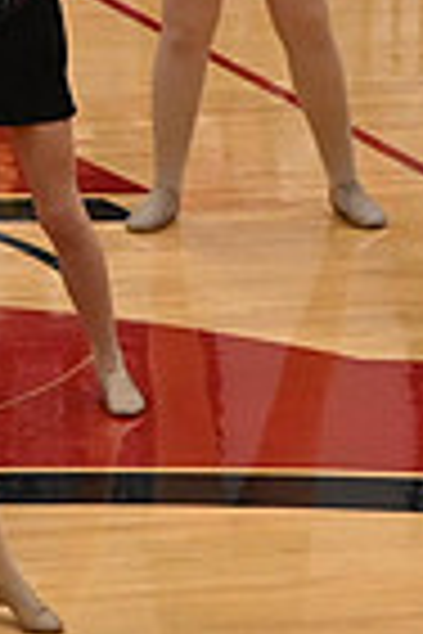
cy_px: 83
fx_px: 7613
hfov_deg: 3.1
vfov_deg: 4.8
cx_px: -724
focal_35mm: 432
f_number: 4
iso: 6400
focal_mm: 70
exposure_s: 1/400
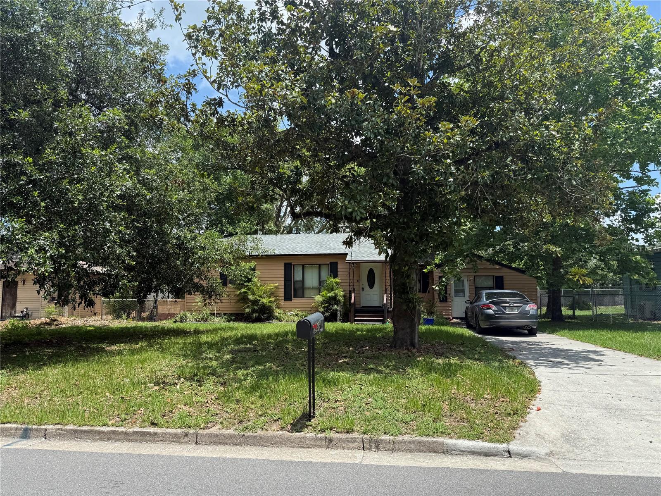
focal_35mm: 24
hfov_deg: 71.6
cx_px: 330
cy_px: 248
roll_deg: +2.2
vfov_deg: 56.8
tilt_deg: +4.2
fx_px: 458
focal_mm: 6.76
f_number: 1.78
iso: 80
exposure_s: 1/1812
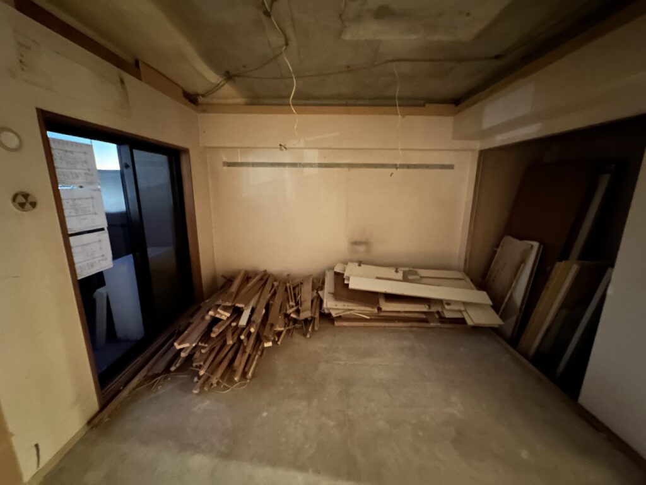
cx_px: 323
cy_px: 242
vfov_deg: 85.7
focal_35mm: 14
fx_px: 261
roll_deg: -0.3
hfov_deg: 102.1
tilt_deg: -12.6
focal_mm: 2.22
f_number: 2.2
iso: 2000
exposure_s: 1/4
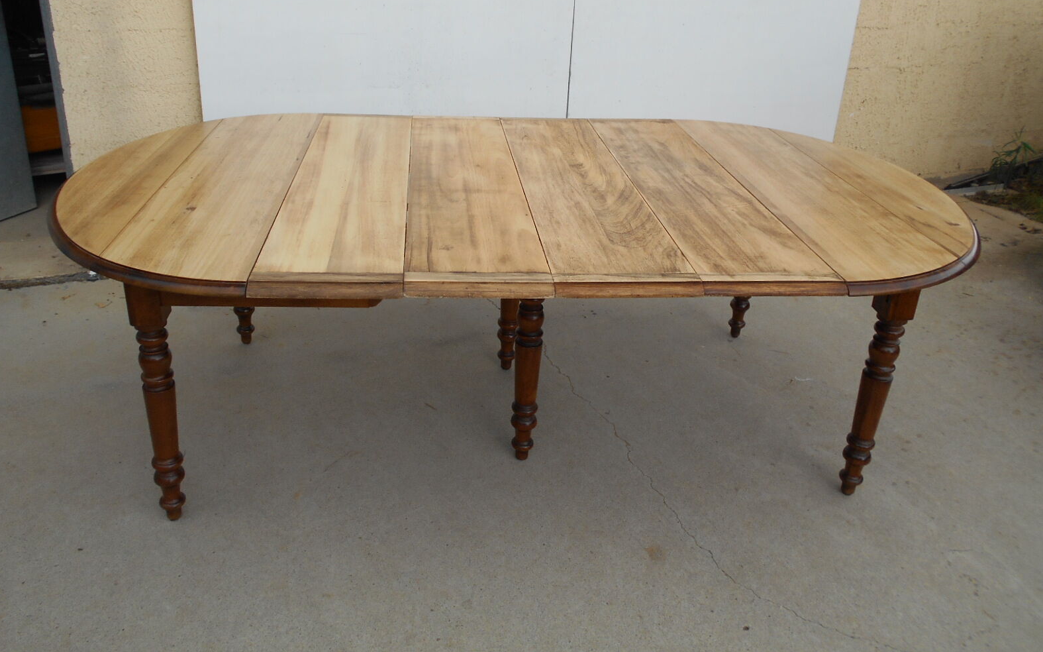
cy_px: 255
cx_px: 515
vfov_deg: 44.3
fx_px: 796
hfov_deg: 66.5
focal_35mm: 28
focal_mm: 4.6
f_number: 3.2
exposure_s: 1/160
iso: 80
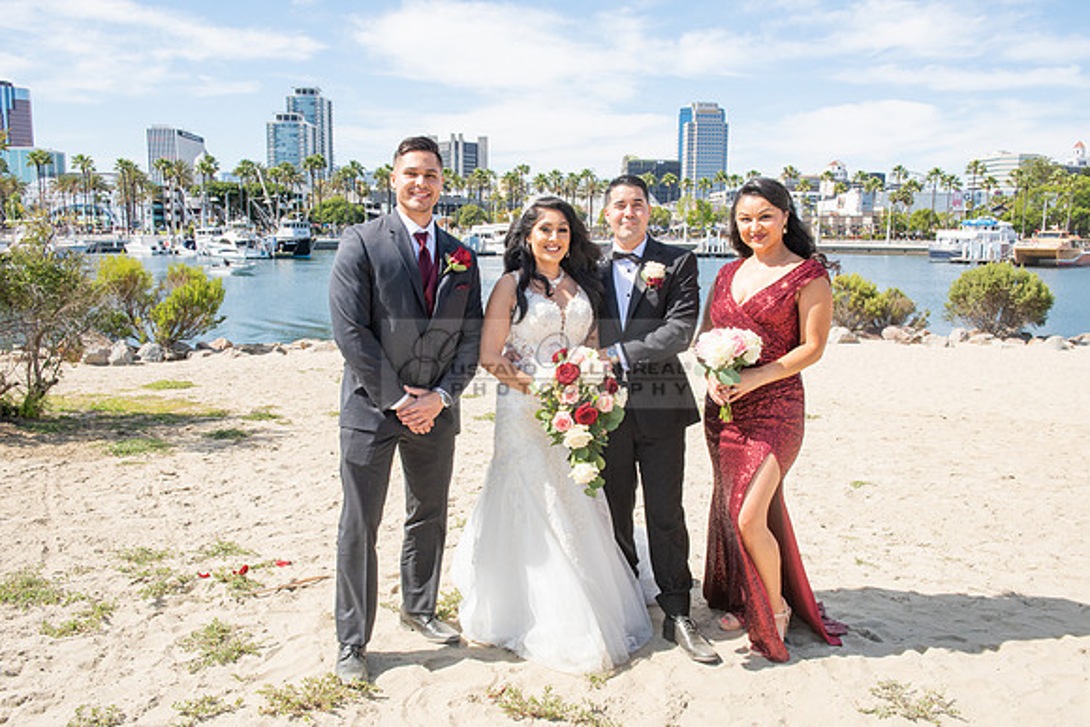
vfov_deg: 45.0
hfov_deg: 63.6
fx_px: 878
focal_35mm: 29
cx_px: 545
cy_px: 364
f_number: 11
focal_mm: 29
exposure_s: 1/200
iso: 200
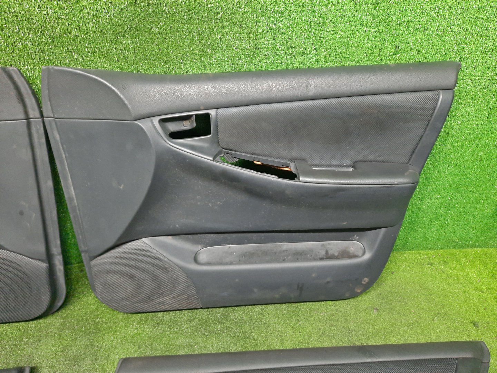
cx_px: 248
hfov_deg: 69.4
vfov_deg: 54.9
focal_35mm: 25
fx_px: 359
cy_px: 186
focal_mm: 4.6
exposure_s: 1/33
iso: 354
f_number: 2
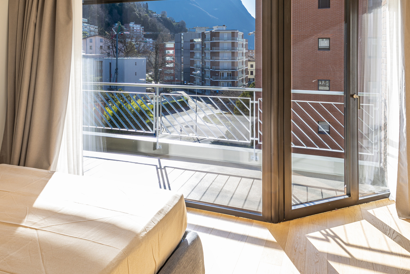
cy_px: 52
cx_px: 189
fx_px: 342
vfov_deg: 41.6
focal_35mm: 30
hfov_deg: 61.8
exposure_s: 1/25
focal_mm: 14
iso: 100
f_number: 9
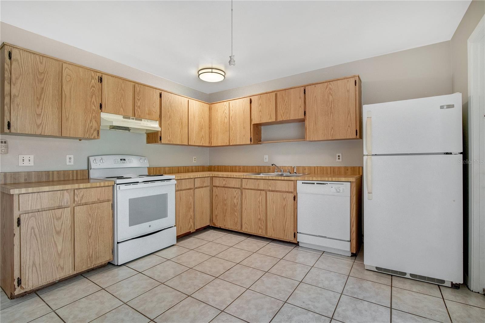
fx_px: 215
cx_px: 242
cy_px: 162
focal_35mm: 16
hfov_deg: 96.7
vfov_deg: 73.7
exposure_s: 1/60
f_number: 7.1
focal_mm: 16
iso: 3200
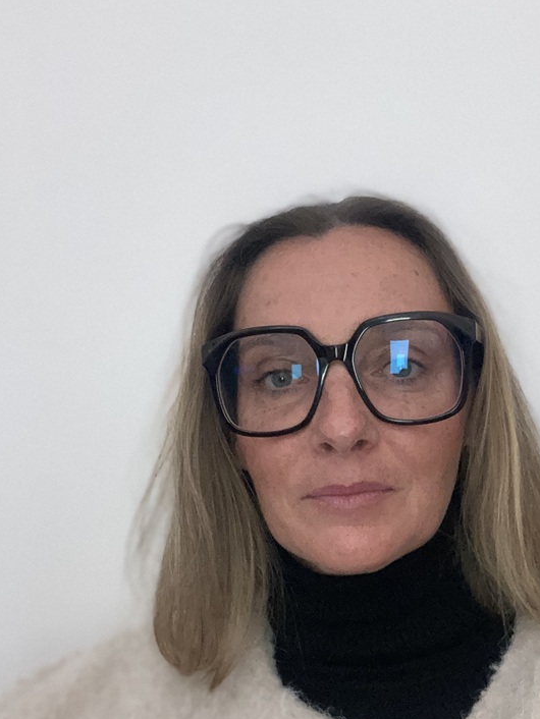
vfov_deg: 44.7
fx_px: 873
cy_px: 412
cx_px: 317
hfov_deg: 34.3
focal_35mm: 42
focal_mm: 2.87
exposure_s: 1/40
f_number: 2.2
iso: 500
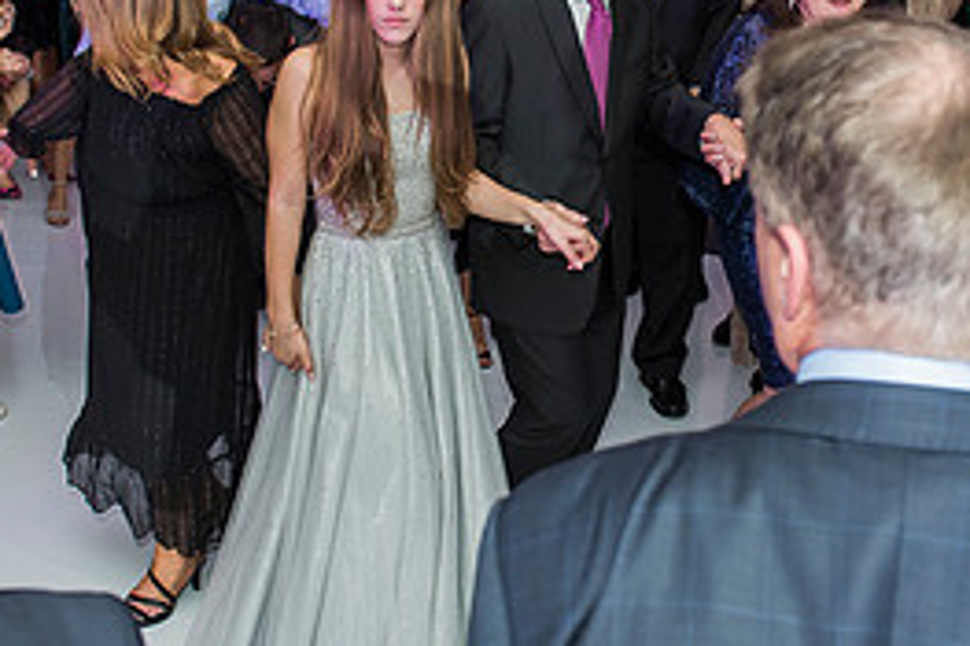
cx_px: 527
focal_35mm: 53
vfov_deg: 24.9
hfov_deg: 37.5
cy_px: 105
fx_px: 1427
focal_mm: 24
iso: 1000
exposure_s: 1/100
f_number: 4
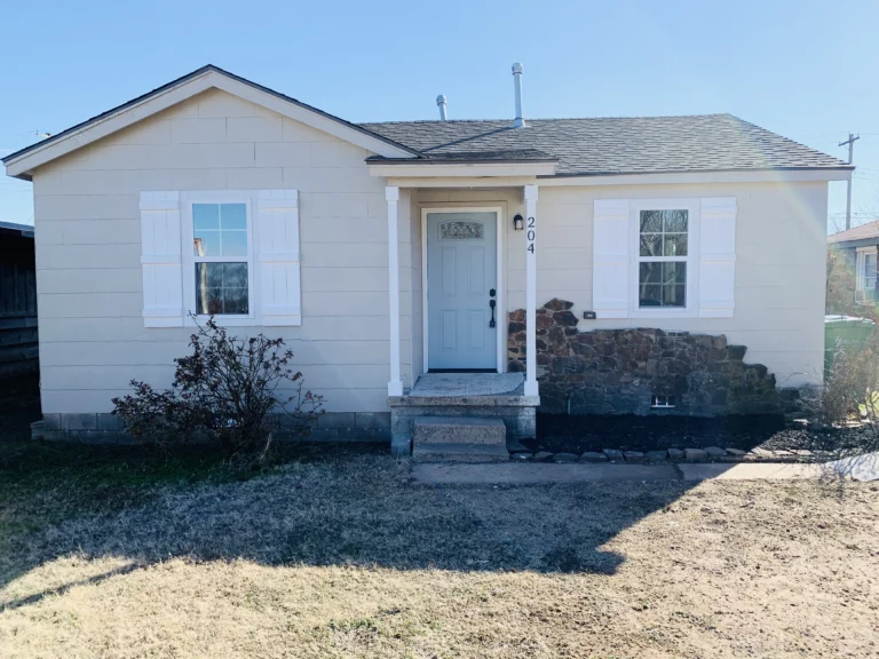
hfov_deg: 67.3
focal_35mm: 26
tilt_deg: -4.6
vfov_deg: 53.1
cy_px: 330
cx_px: 440
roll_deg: +1.1
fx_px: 660
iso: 25
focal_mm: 4.25
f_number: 1.8
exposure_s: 1/1585
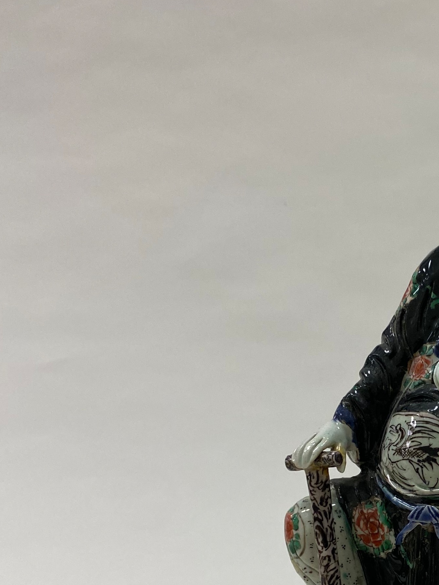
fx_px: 981
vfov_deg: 31.6
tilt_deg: -4.6
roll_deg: -0.5
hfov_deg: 23.8
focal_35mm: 58
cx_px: 471
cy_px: 528
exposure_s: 1/105
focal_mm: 4.25
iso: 125
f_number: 1.8
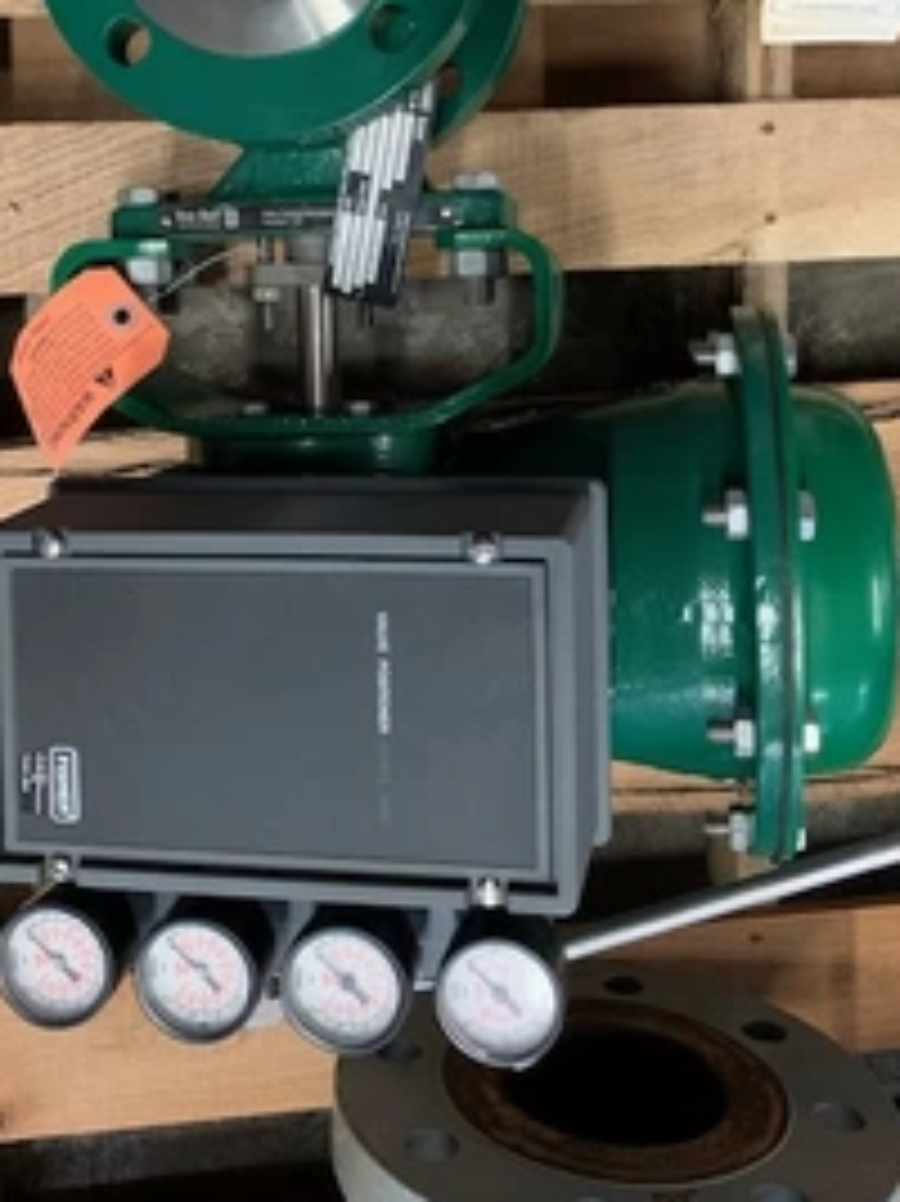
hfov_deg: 36.8
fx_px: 1353
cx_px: 418
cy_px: 347
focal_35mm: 39
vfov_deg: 46.7
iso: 400
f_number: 1.8
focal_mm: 4.25
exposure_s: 1/30
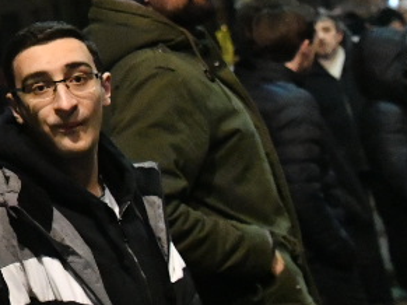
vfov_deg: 9.7
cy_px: -67
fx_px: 1763
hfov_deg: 11.5
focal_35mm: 150
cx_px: -469
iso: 6400
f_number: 3.2
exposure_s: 1/200
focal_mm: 28
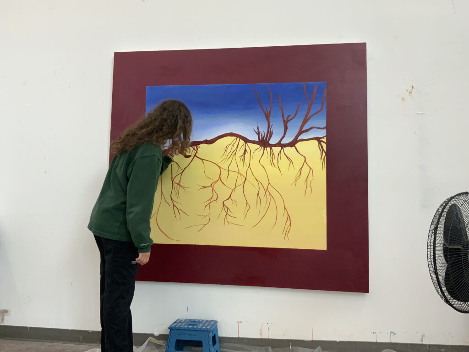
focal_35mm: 29
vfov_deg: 48.2
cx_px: 234
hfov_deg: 61.7
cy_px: 176
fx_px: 393
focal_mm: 3
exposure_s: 1/50
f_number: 1.8
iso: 40
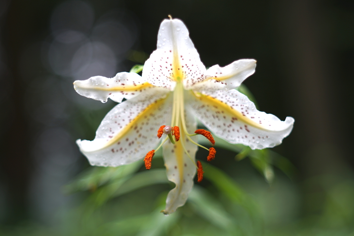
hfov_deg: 22.6
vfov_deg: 15.2
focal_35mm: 90
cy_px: 118
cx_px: 177
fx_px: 885
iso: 100
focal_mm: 90
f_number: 2
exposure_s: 1/160
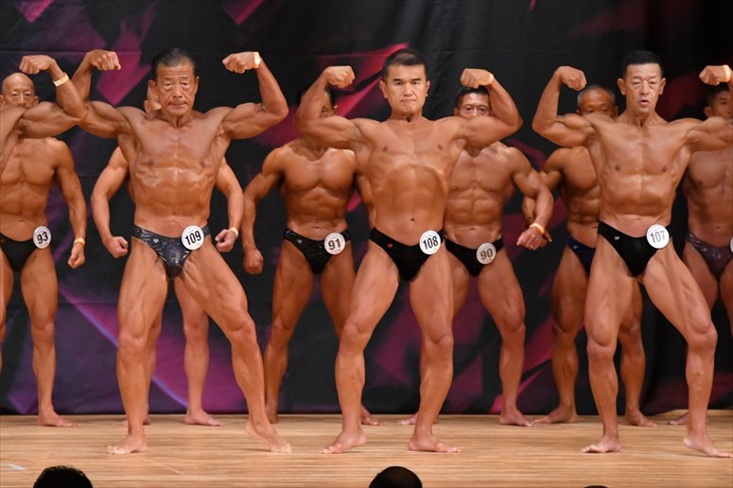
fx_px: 5495
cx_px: 366
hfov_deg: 7.6
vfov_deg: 5.1
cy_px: 244
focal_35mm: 270
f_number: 5.6
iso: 5000
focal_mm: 180
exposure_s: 1/400
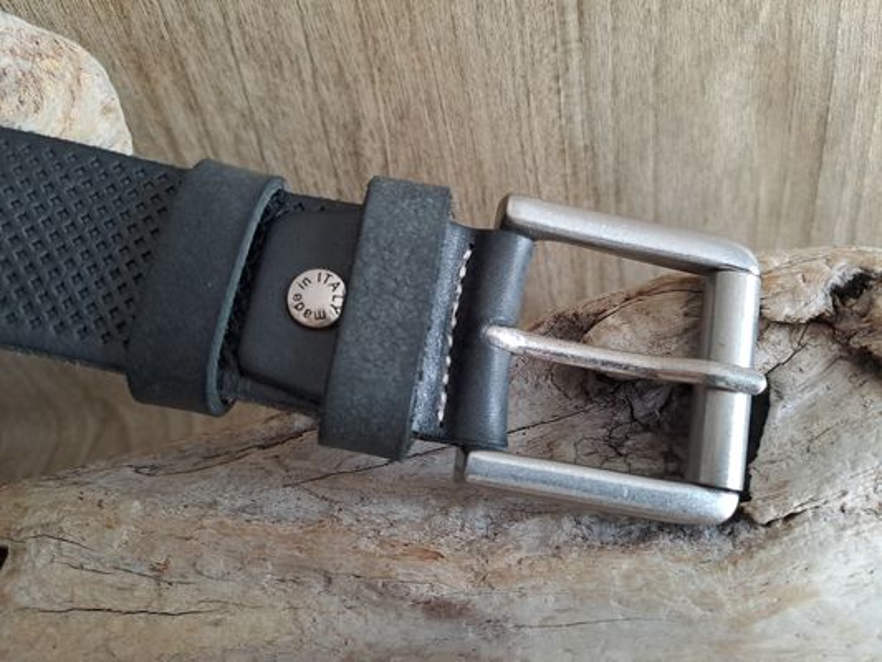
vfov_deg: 54.9
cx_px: 441
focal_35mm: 25
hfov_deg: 69.4
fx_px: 637
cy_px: 331
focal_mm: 4.65
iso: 320
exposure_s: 1/60
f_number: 1.8
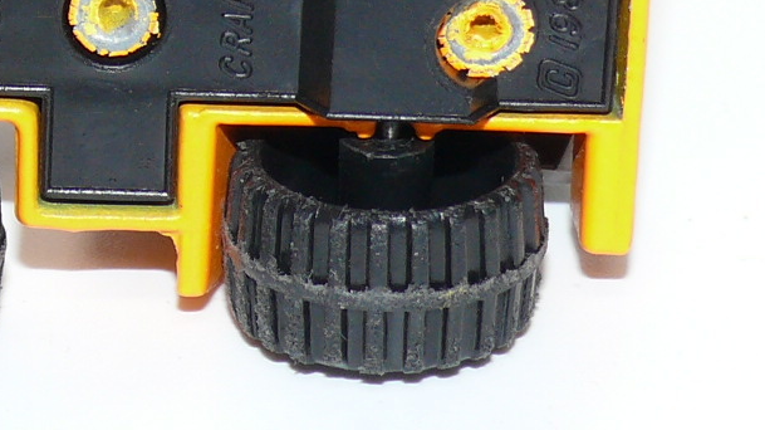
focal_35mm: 232
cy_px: -33
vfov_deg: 5.2
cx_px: 33
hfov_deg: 9.2
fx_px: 4704
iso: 100
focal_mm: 11.8
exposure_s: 1/30
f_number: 4
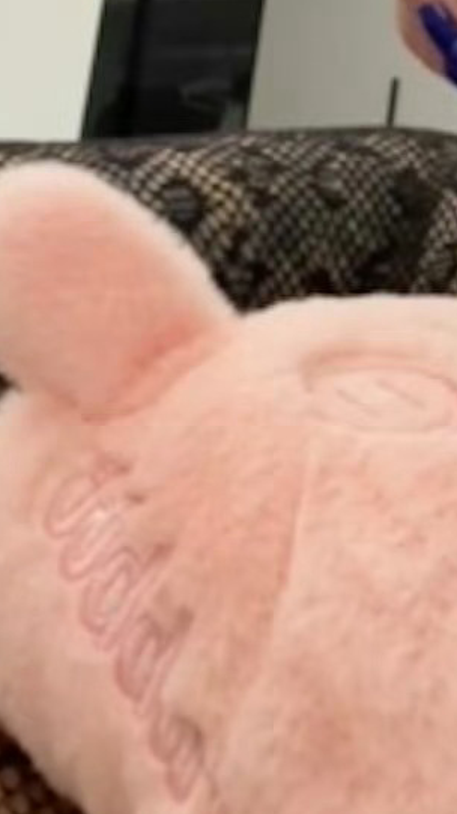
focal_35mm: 87
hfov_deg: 13.9
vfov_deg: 23.3
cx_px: 316
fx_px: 1876
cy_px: -32
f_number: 1.9
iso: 320
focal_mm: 2.69
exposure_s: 1/25
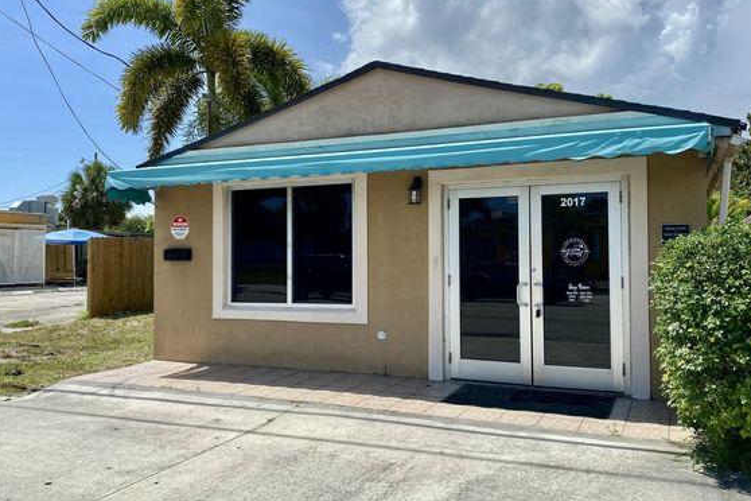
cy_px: 245
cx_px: 384
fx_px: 647
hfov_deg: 60.3
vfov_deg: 42.3
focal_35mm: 31
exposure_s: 1/3846
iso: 32
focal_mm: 4.25
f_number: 1.8
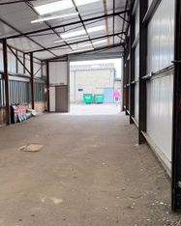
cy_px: 120
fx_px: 268
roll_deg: +0.7
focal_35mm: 40
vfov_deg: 45.8
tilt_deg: -4.7
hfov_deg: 36.2
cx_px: 39
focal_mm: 6.76
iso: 80
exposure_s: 1/166
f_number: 1.78
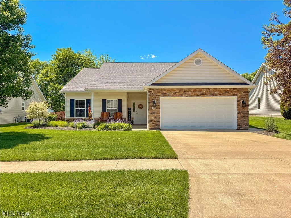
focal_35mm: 24
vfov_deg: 56.8
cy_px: 109
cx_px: 146
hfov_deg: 71.6
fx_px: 202
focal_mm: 6.76
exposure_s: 1/2800
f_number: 1.8
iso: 80
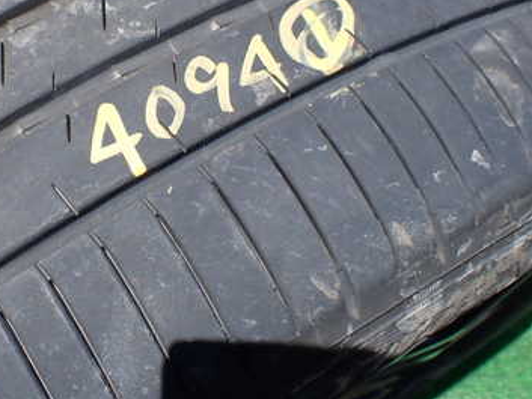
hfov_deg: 36.7
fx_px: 784
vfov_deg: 28.2
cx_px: 142
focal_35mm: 51
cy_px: 104
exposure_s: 1/800
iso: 100
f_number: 3.2
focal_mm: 5.4
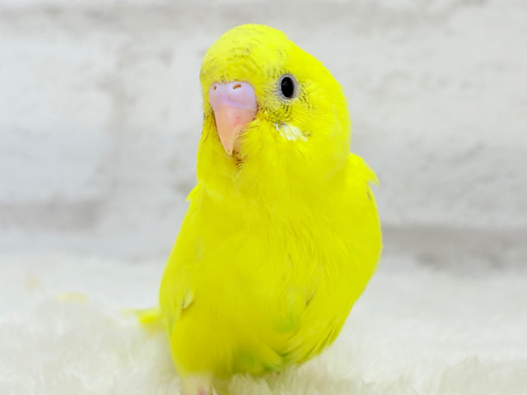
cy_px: 198
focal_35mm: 52
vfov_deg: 28.0
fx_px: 792
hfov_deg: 36.8
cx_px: 264
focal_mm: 5.96
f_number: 1.6
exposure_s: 1/100
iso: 50
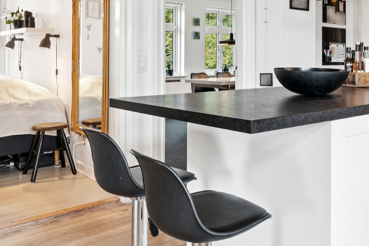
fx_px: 410
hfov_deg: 45.2
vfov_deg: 32.7
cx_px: 312
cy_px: 60
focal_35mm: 40
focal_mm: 18
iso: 200
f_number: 8
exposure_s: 1/2.5
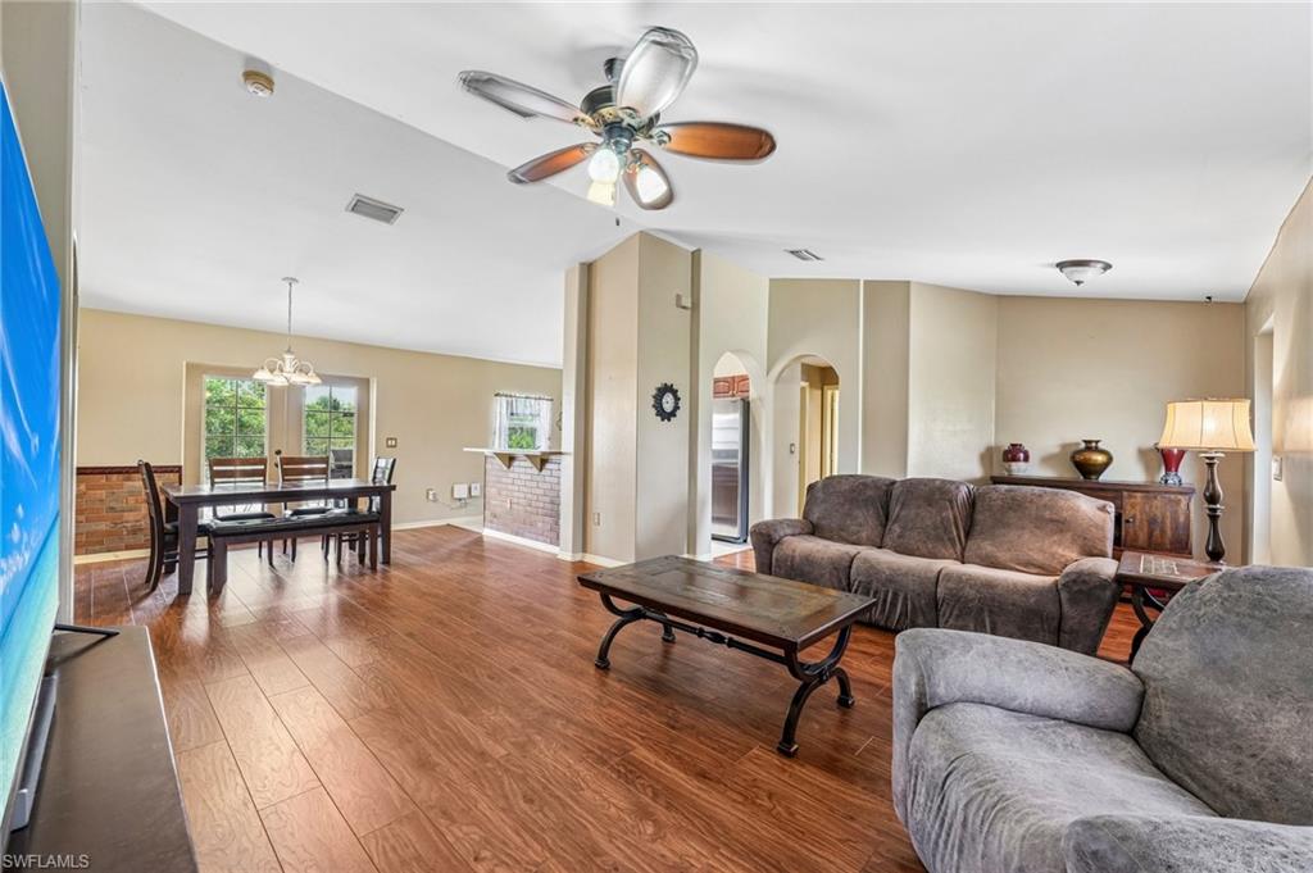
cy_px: 436
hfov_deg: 104.3
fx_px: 510
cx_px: 656
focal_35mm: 14
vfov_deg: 81.1
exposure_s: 1/4
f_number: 8
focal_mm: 14
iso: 400
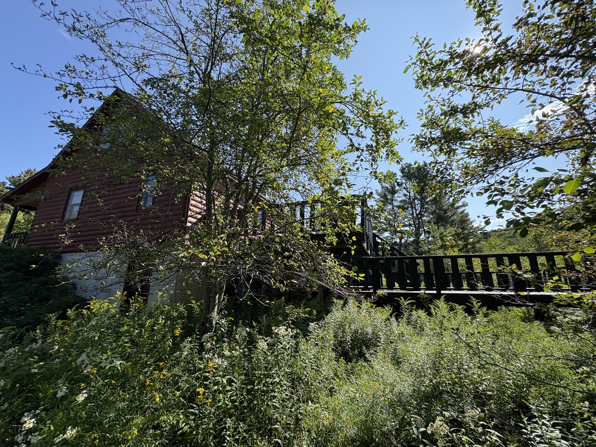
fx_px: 241
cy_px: 224
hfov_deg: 102.1
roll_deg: +1.2
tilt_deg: +16.1
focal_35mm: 14
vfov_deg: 85.7
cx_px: 298
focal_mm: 2.22
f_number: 2.2
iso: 64
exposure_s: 1/879
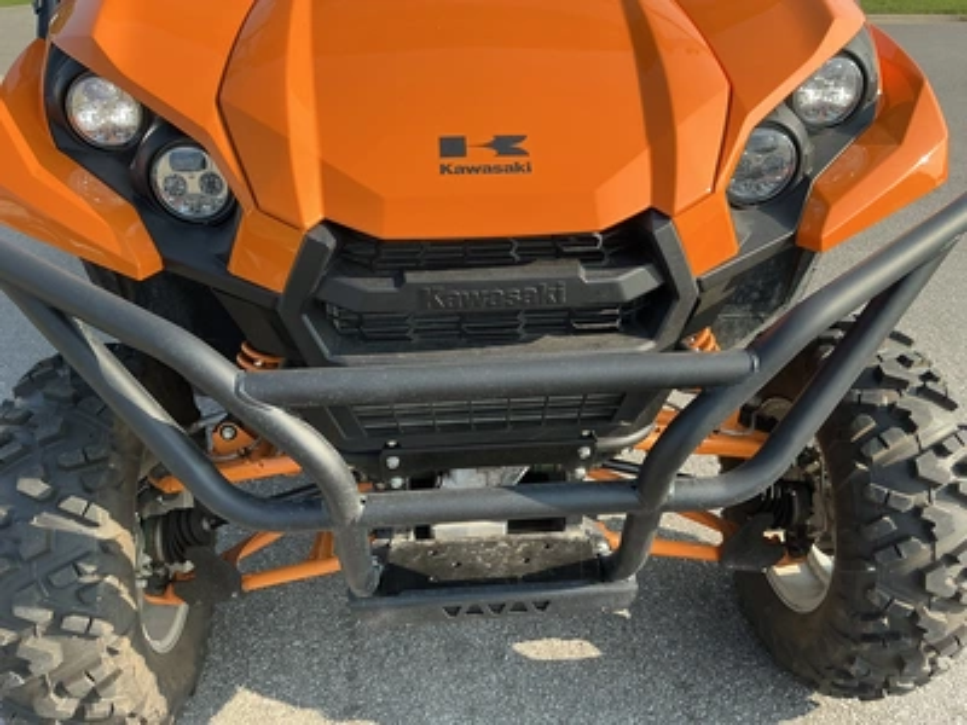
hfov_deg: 63.4
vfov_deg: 49.7
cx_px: 484
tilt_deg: -26.3
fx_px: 782
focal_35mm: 28
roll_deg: +1.0
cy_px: 362
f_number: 1.8
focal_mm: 3
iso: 25
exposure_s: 1/529
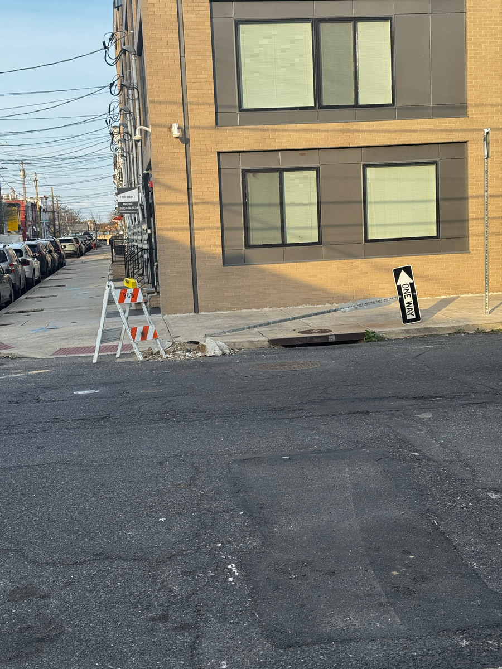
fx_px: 928
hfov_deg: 30.3
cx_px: 251
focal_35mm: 48
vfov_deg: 39.7
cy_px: 334
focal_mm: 6.76
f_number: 1.78
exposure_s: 1/1011
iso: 64
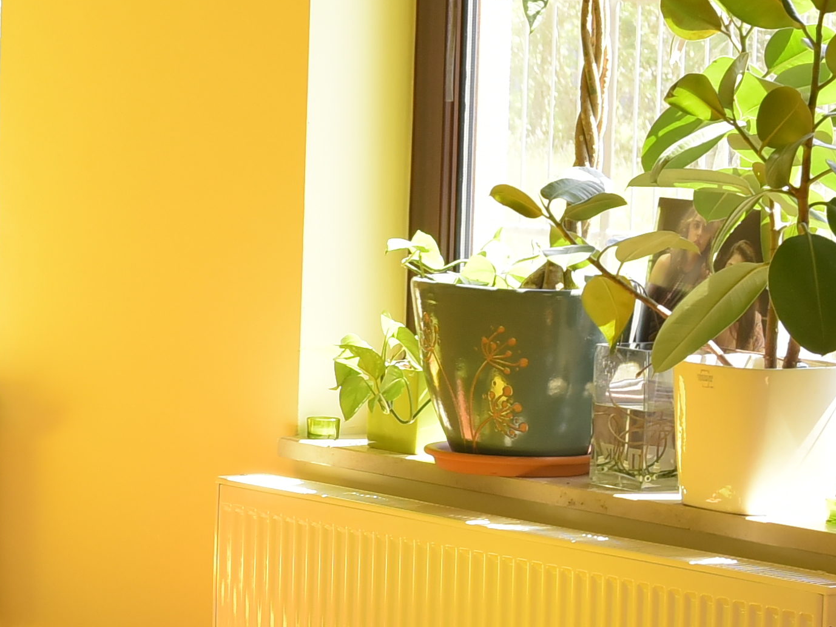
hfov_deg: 8.9
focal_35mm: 210
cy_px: 447
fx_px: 5071
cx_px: -811
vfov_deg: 7.1
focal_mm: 50
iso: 1000
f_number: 7.1
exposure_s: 1/80
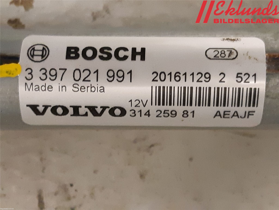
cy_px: 105
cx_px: 140
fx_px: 210
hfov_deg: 67.3
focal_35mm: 26
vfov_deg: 53.1
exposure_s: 1/25
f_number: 1.7
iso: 500
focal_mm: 3.93
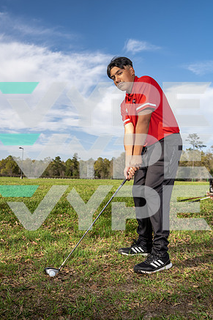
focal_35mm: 35
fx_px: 311
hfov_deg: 37.8
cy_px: 157
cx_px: 105
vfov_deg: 54.4
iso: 100
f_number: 5.6
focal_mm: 34
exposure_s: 1/250
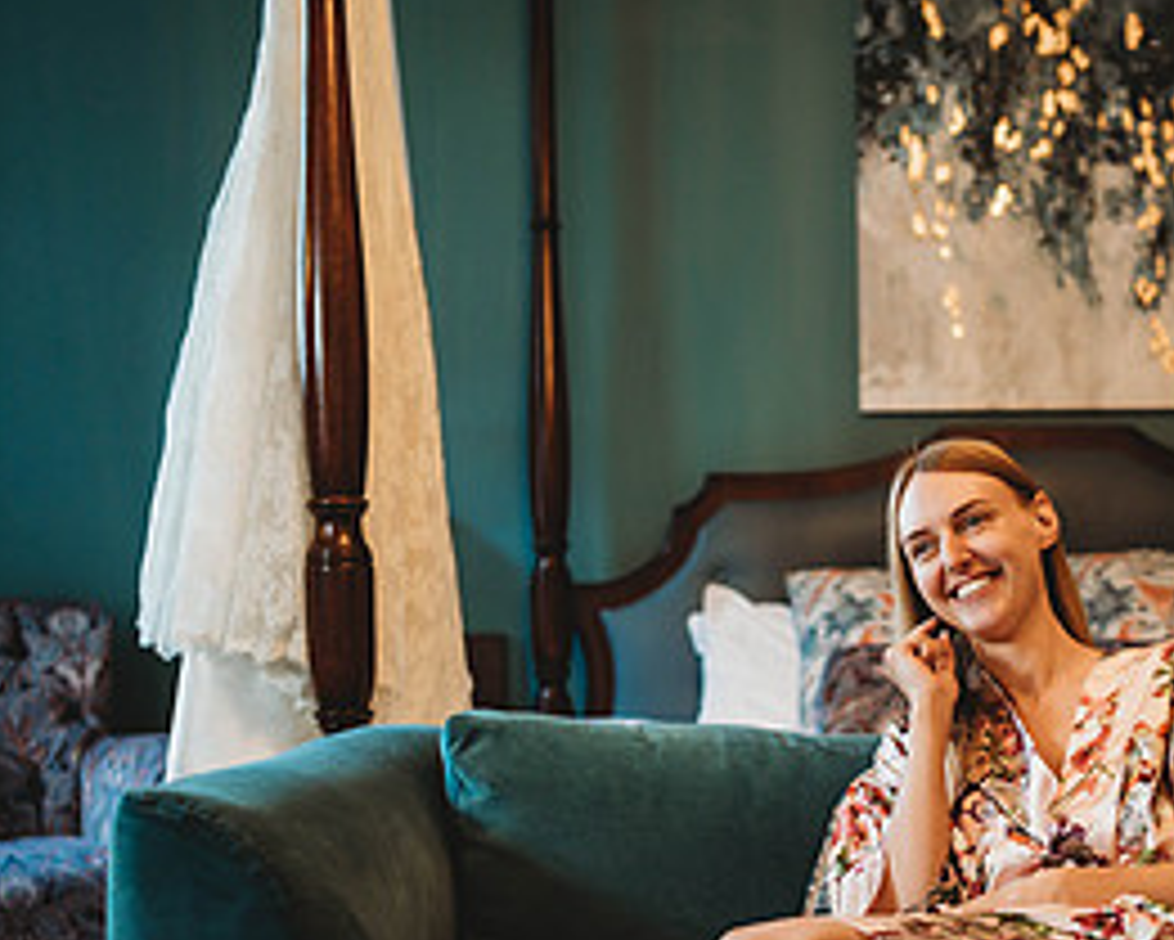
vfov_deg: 20.8
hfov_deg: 25.4
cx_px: 994
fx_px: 2537
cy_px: 738
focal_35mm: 73
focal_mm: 35
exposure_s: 1/160
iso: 560
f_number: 1.8
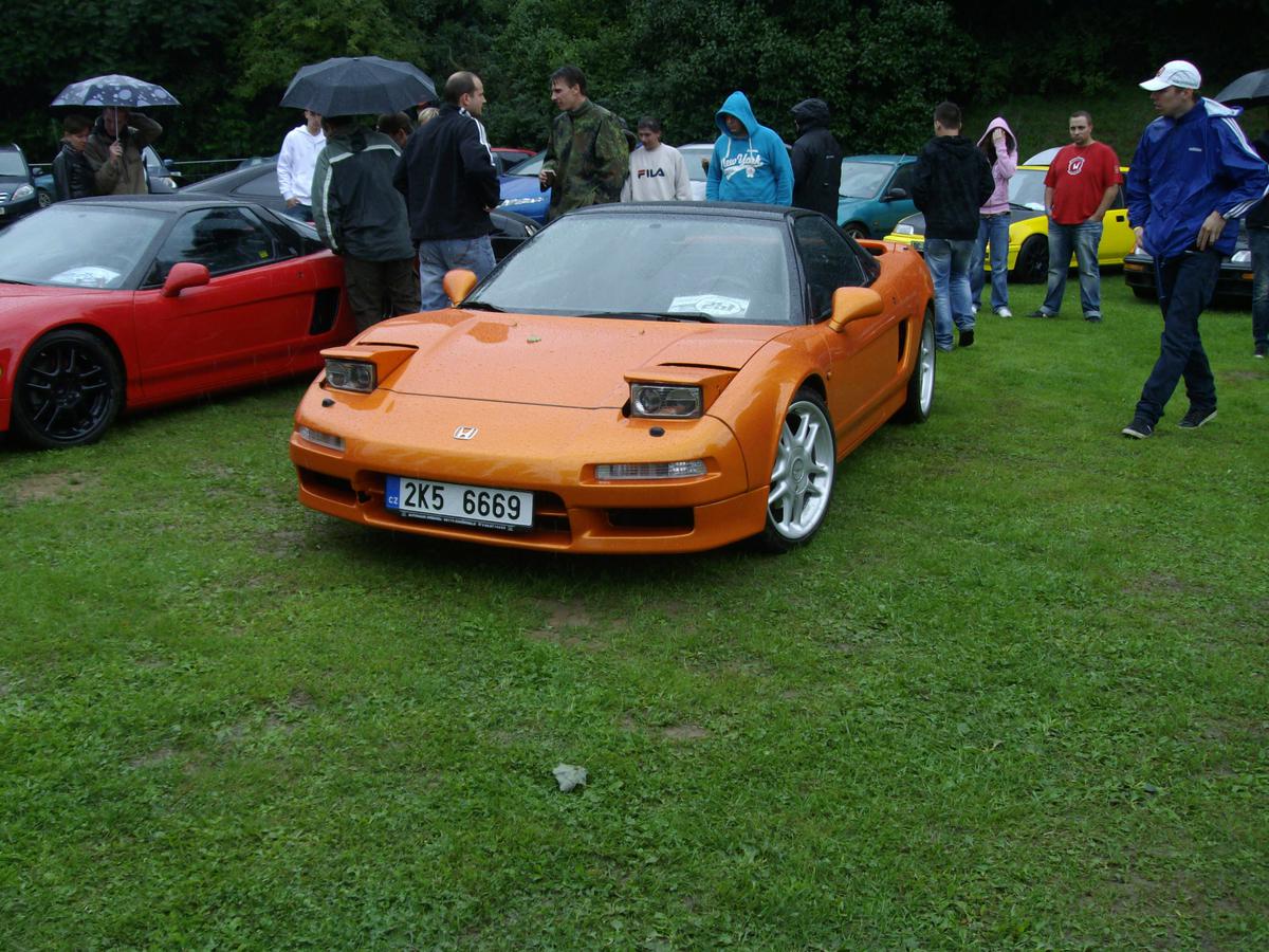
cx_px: 634
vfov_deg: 39.7
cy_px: 476
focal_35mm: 36
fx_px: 1320
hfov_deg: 51.4
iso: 80
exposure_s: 1/320
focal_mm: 6
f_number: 2.7
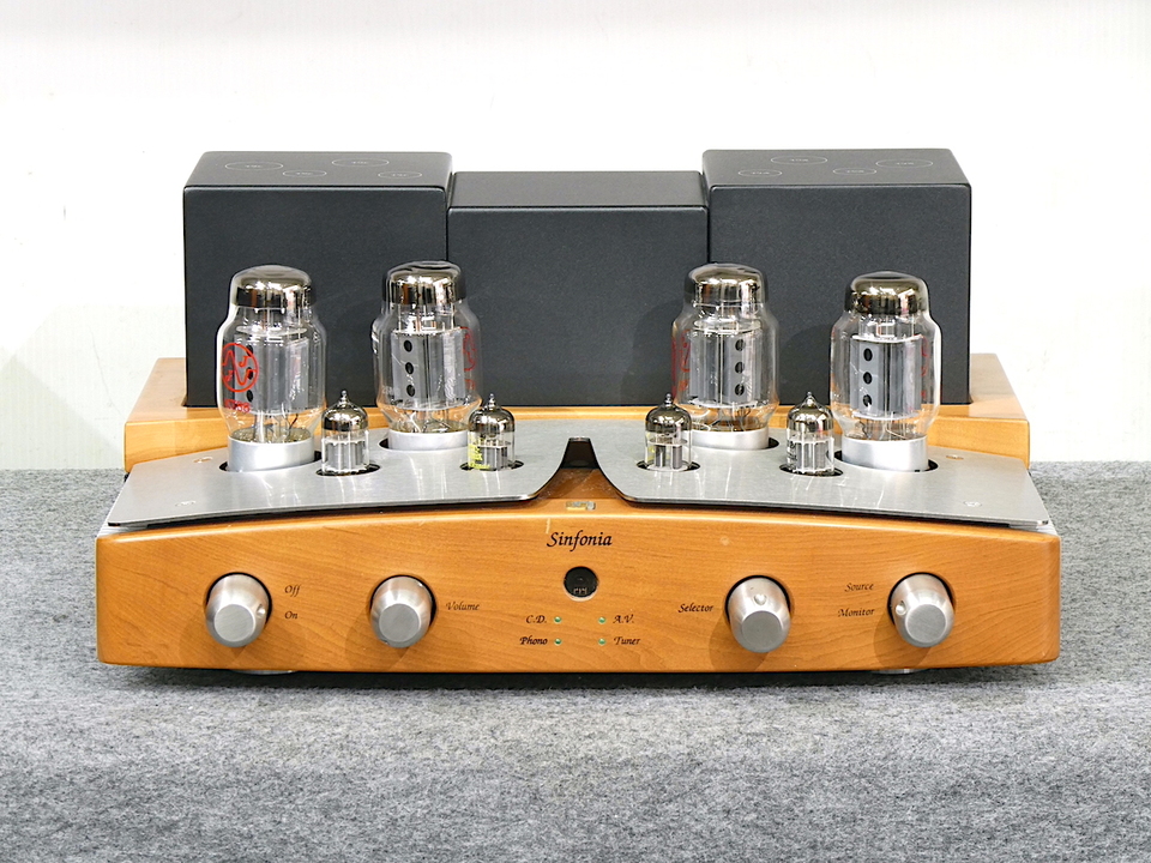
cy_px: 432
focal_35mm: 143
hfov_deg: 13.8
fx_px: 4755
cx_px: 576
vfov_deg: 10.4
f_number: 7.1
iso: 200
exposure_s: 1/1.6
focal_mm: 25.6
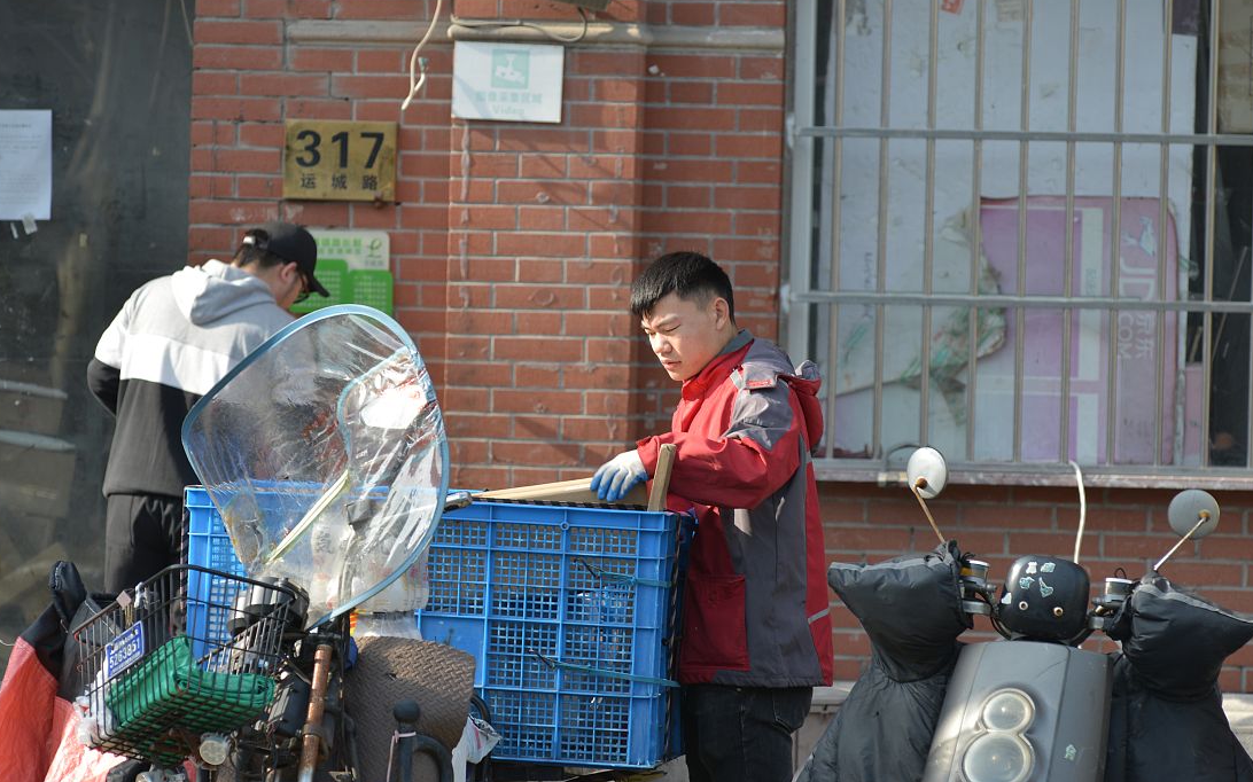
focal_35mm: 224
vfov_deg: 5.9
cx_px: 653
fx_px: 7648
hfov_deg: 9.4
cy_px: 444
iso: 160
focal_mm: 200
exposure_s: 1/250
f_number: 5.6
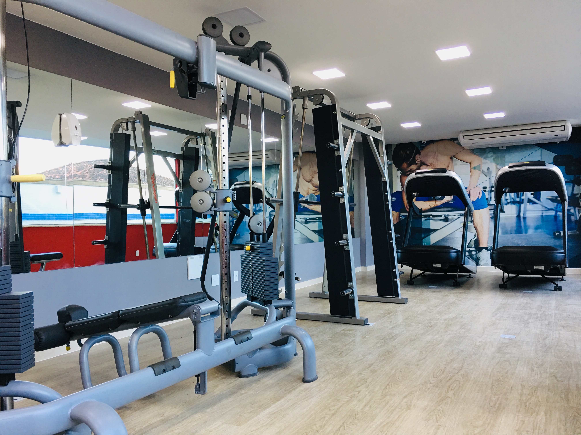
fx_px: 487
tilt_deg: +2.6
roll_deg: +1.5
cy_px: 218
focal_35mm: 29
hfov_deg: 61.7
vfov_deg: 48.2
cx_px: 290
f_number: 2.2
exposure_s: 1/30
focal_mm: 4.15
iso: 40
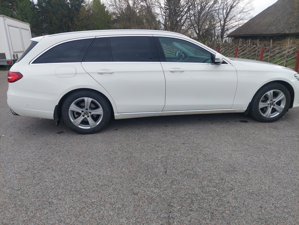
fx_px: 216
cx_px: 150
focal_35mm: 25
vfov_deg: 54.9
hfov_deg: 69.4
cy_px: 112
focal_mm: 5.23
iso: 40
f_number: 1.8
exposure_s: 1/370
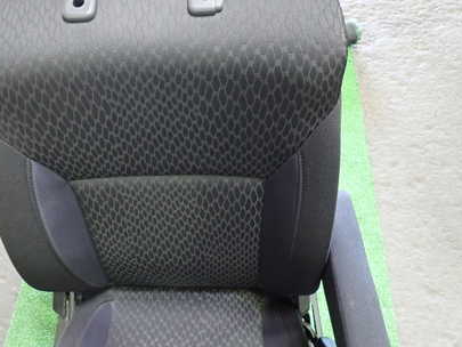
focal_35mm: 37
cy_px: 175
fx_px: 494
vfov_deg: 38.7
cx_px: 169
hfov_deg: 49.6
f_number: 2
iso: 640
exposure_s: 1/30
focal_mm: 4.5
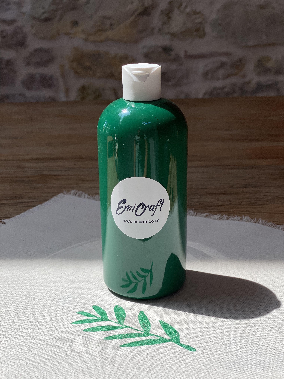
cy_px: 190
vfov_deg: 36.8
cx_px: 142
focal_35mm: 52
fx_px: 569
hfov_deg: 28.0
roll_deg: +0.1
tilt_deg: -19.1
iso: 20
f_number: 2
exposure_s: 1/403
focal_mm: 6
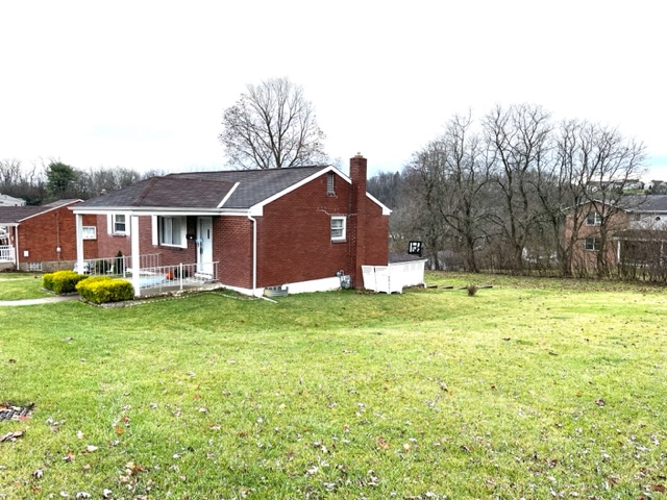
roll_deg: -0.8
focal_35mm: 26
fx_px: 501
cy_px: 250
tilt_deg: -5.2
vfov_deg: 53.1
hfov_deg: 67.3
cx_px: 334
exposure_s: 1/1389
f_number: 1.6
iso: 50
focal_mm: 5.1
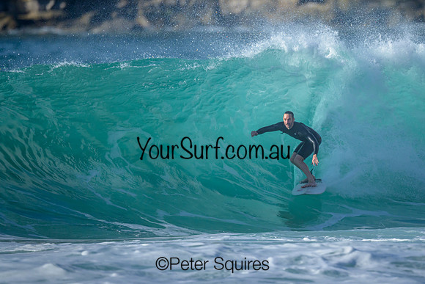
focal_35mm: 1031
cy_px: 110
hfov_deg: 2.0
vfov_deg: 1.3
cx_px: 248
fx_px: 12170
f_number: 6.3
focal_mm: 800
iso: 800
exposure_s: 1/4000
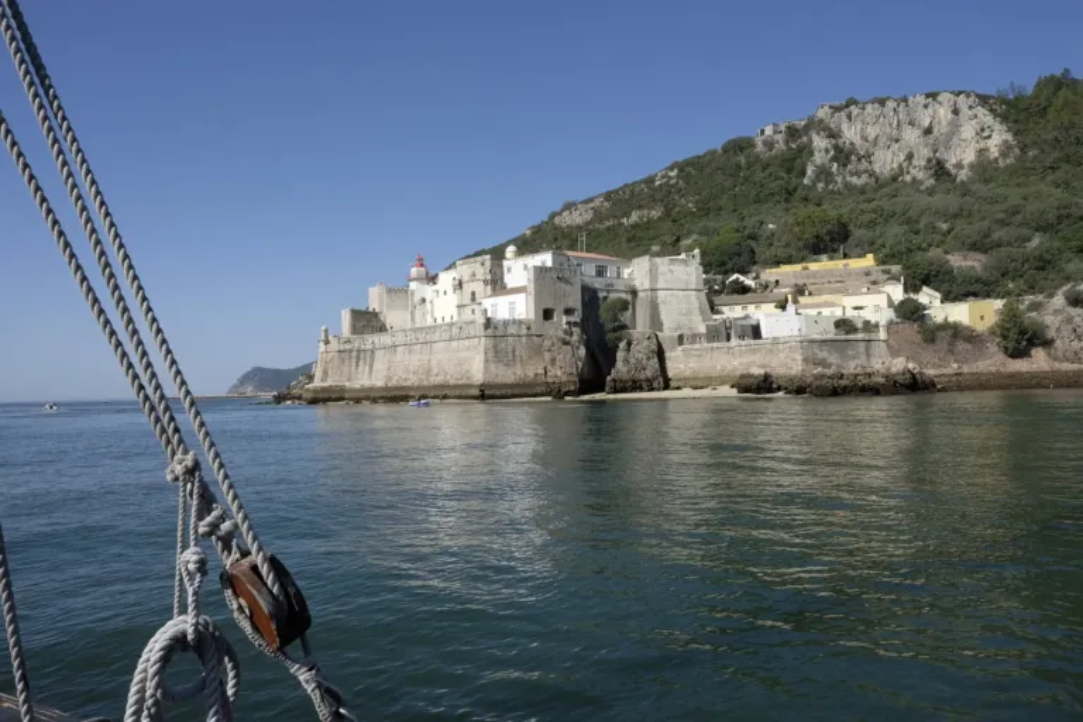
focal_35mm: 24
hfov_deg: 73.7
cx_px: 542
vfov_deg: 53.1
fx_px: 722
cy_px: 361
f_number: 13
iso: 200
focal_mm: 16
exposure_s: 1/180
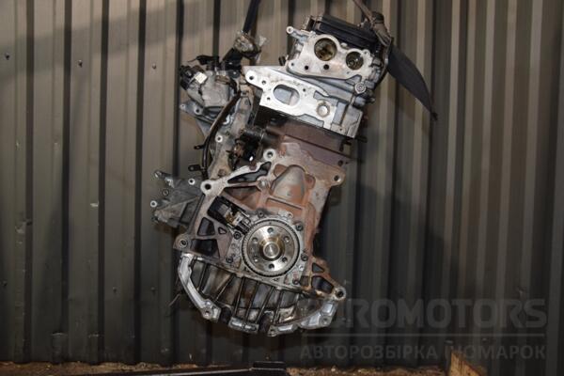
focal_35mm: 32
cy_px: 188
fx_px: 493
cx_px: 282
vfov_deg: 41.7
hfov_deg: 59.5
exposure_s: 1/60
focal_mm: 21
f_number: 5
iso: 800
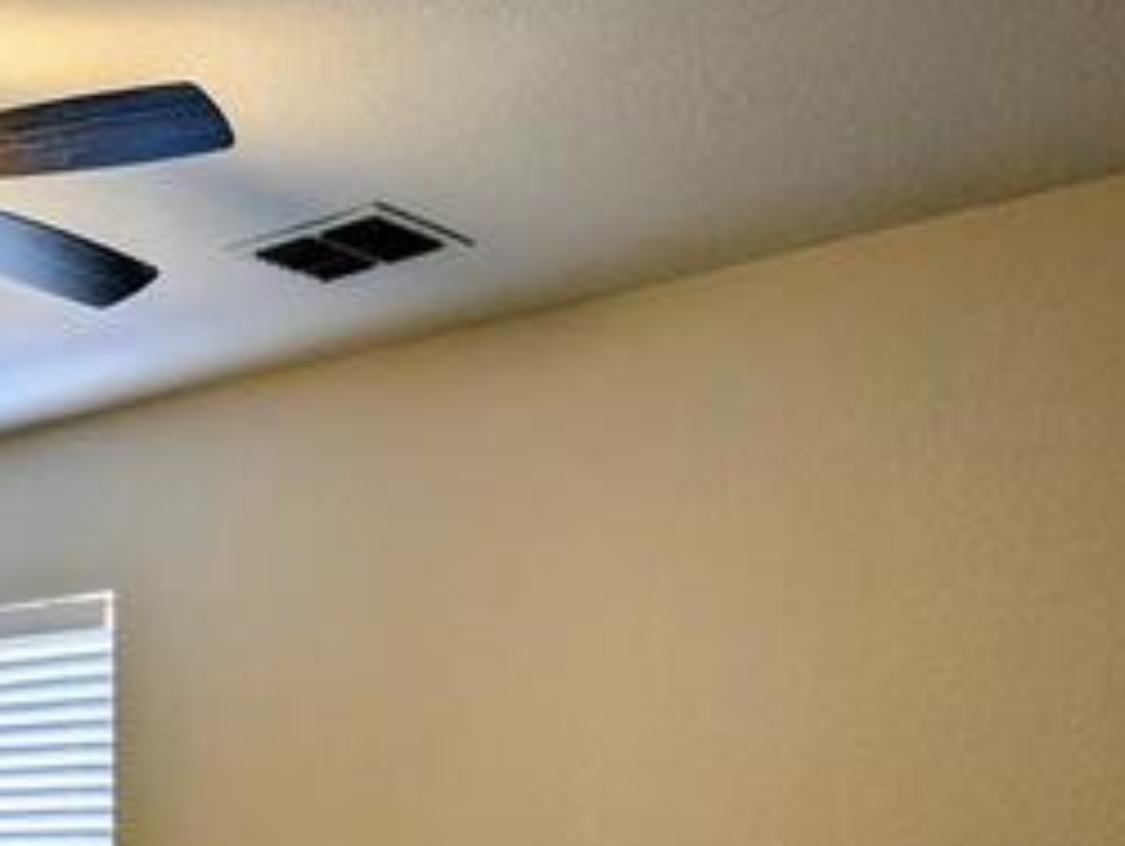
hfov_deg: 29.1
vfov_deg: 21.5
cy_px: 986
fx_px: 2082
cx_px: 135
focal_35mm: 64
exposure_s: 1/60
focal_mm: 5.43
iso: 66
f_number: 1.89
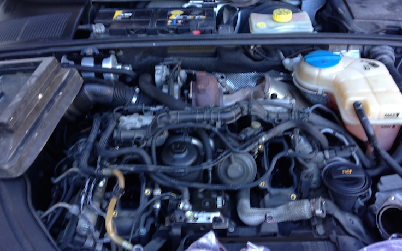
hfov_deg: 51.5
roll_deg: +5.1
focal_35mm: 38
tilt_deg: -40.5
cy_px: 135
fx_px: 416
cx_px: 216
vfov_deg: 33.6
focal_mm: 4.12
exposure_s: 1/20
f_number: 2.4
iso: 50
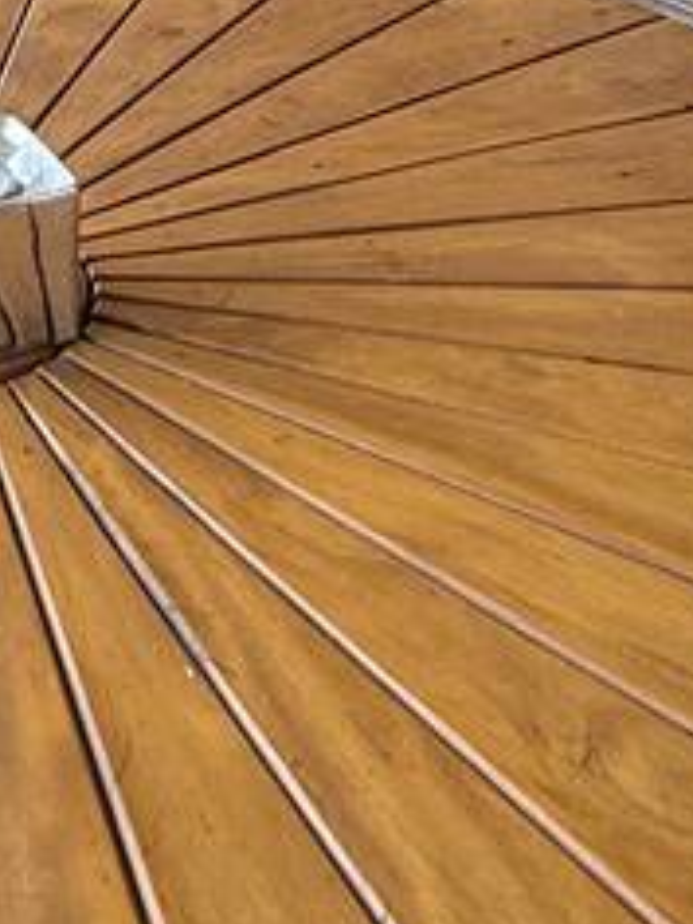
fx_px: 1708
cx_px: -47
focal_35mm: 64
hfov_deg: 21.8
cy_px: -673
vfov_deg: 21.6
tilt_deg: +0.5
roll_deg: -1.7
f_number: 2.2
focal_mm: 2.22
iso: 100
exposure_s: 1/99
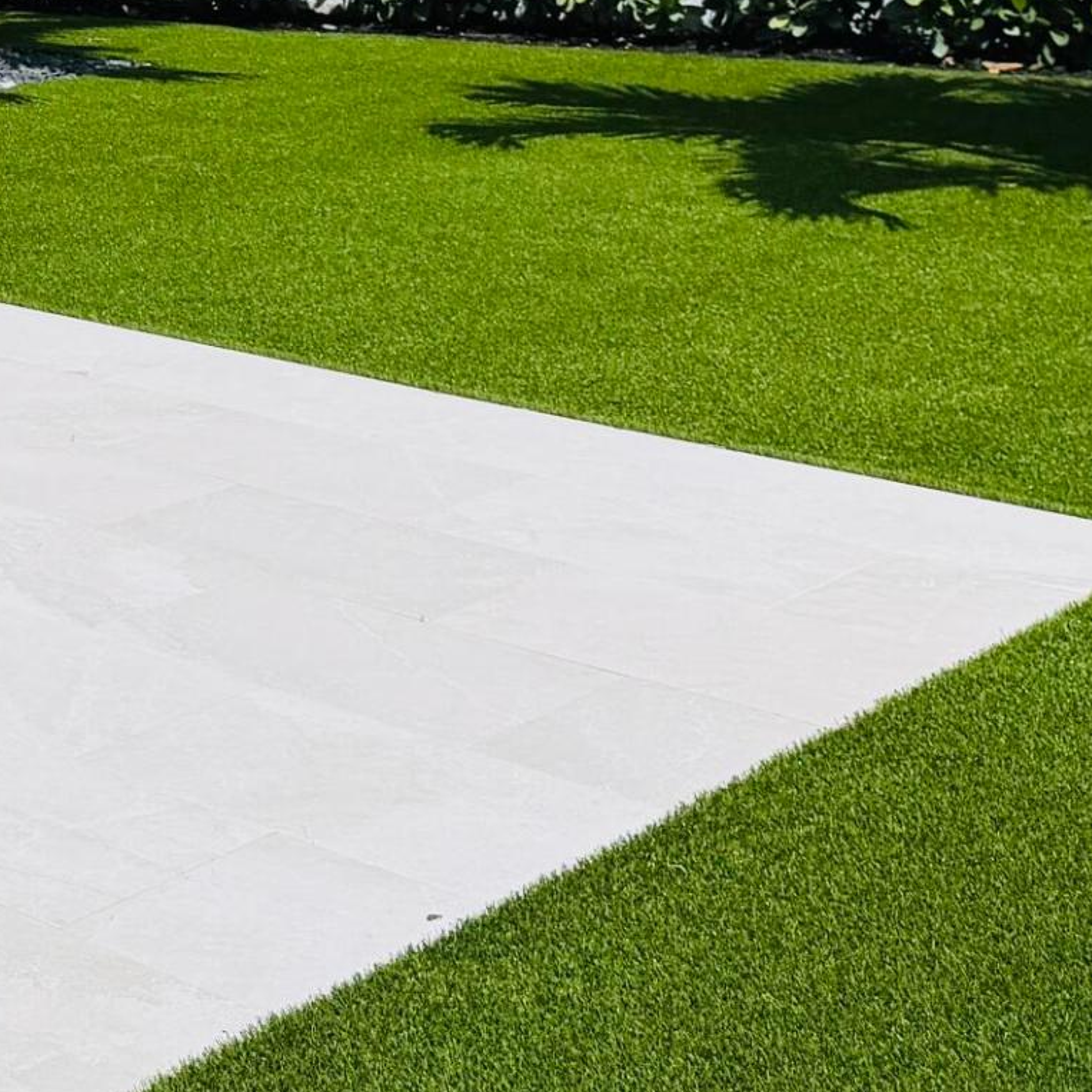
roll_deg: +2.6
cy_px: -169
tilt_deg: -4.4
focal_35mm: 80
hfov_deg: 19.3
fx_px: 2855
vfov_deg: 20.4
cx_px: -475
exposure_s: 1/14286
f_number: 1.78
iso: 100
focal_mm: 6.76
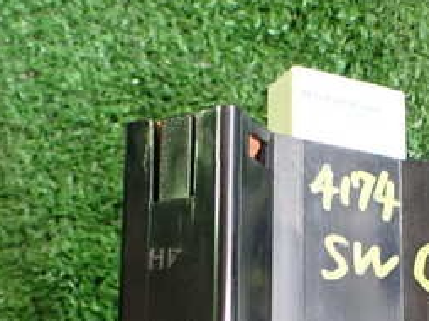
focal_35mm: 71
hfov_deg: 26.9
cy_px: 280
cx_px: 339
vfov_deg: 20.3
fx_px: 879
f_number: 2.3
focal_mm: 5.4
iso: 800
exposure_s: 1/60
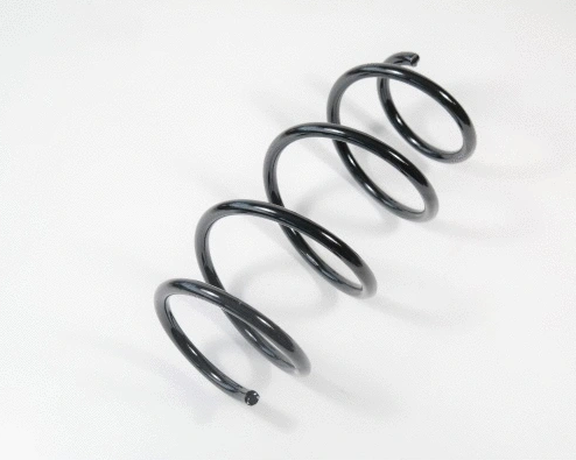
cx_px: 314
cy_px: 228
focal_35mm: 57
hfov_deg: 33.0
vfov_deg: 26.7
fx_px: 972
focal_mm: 33
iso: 200
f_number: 4.5
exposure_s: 1/50
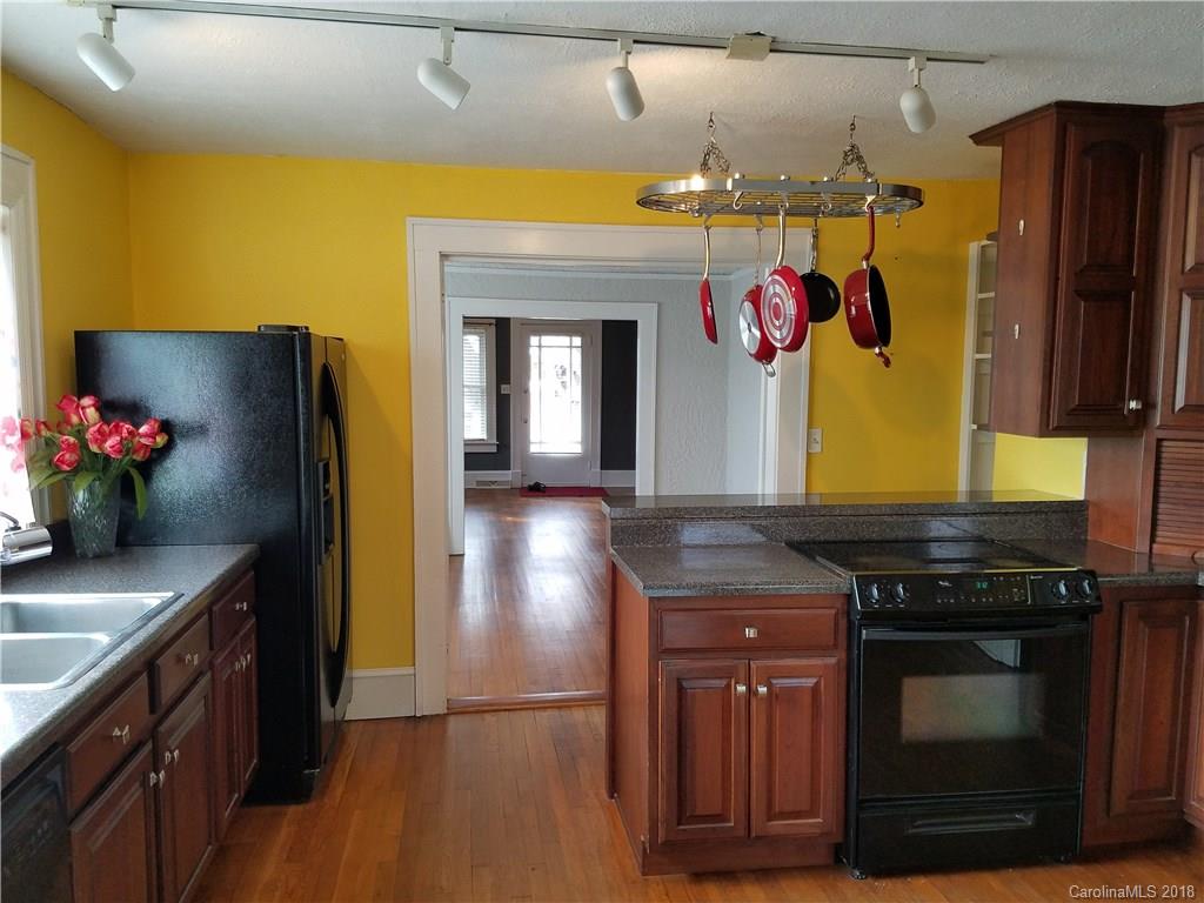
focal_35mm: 26
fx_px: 904
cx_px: 602
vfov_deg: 53.1
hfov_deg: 67.3
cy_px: 452
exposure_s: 1/60
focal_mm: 4.2
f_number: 1.7
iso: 125
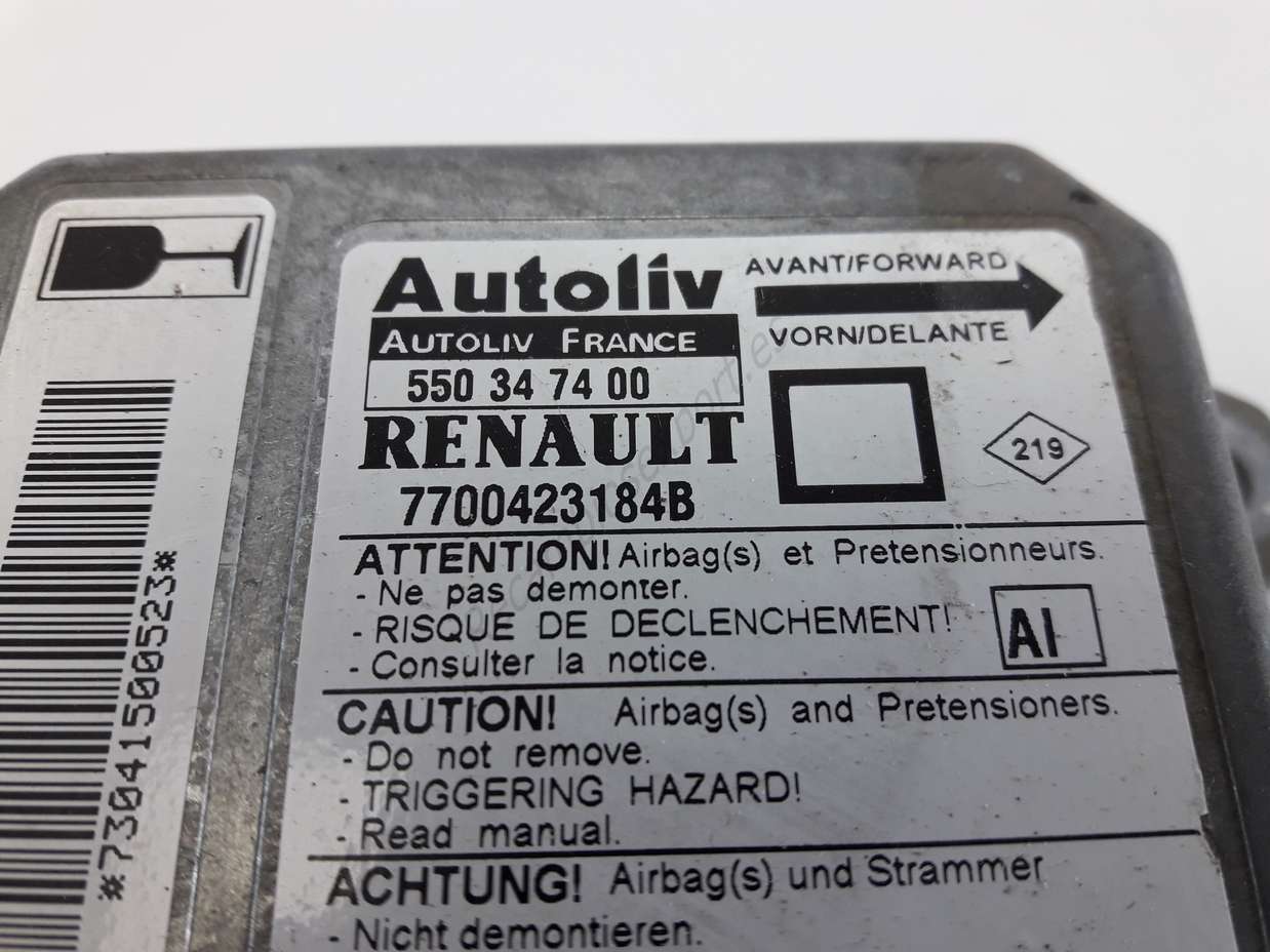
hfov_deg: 63.5
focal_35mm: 28
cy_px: 476
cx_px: 635
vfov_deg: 49.7
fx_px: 1027
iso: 64
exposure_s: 1/50
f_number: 1.9
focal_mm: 3.7
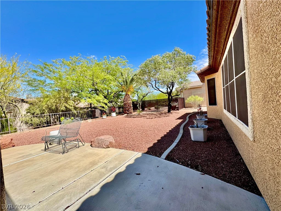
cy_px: 106
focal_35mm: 14
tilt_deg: -1.5
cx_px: 140
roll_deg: +4.8
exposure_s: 1/1420
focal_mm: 2.22
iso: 50
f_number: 2.2
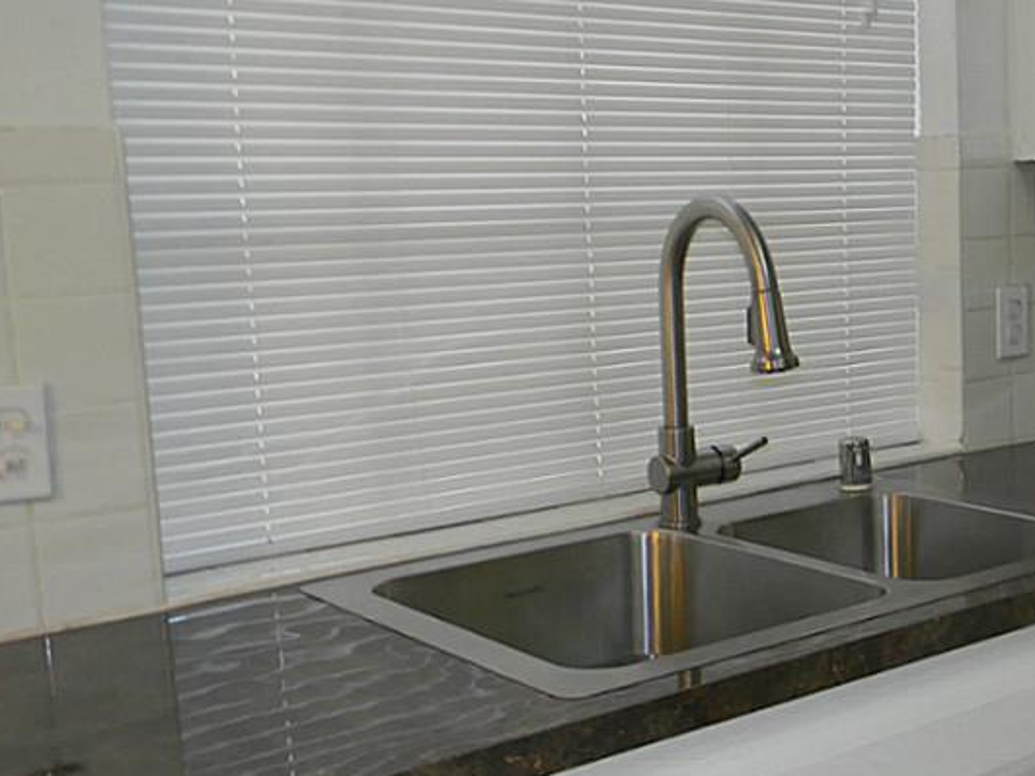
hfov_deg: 33.3
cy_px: 421
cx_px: 971
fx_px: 1614
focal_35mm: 54
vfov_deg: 27.0
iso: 95
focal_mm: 5
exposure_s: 1/30
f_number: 3.5
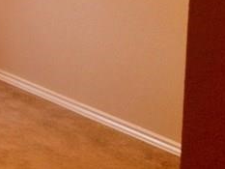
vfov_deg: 9.4
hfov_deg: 11.5
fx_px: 1001
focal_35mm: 154
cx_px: -227
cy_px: -74
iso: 64
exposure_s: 1/20
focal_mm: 4.28
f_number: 2.4
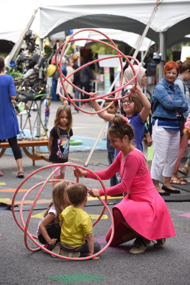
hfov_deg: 11.0
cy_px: 142
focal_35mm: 125
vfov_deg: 16.4
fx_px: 989
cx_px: 95
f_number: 7.1
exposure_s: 1/500
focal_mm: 125
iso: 500
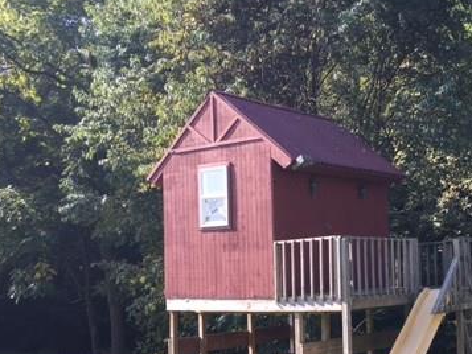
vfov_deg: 27.8
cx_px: 395
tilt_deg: +3.6
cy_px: 242
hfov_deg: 35.3
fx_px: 709
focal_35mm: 52
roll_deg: +2.5
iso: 25
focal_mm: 4.15
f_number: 2.2
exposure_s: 1/353
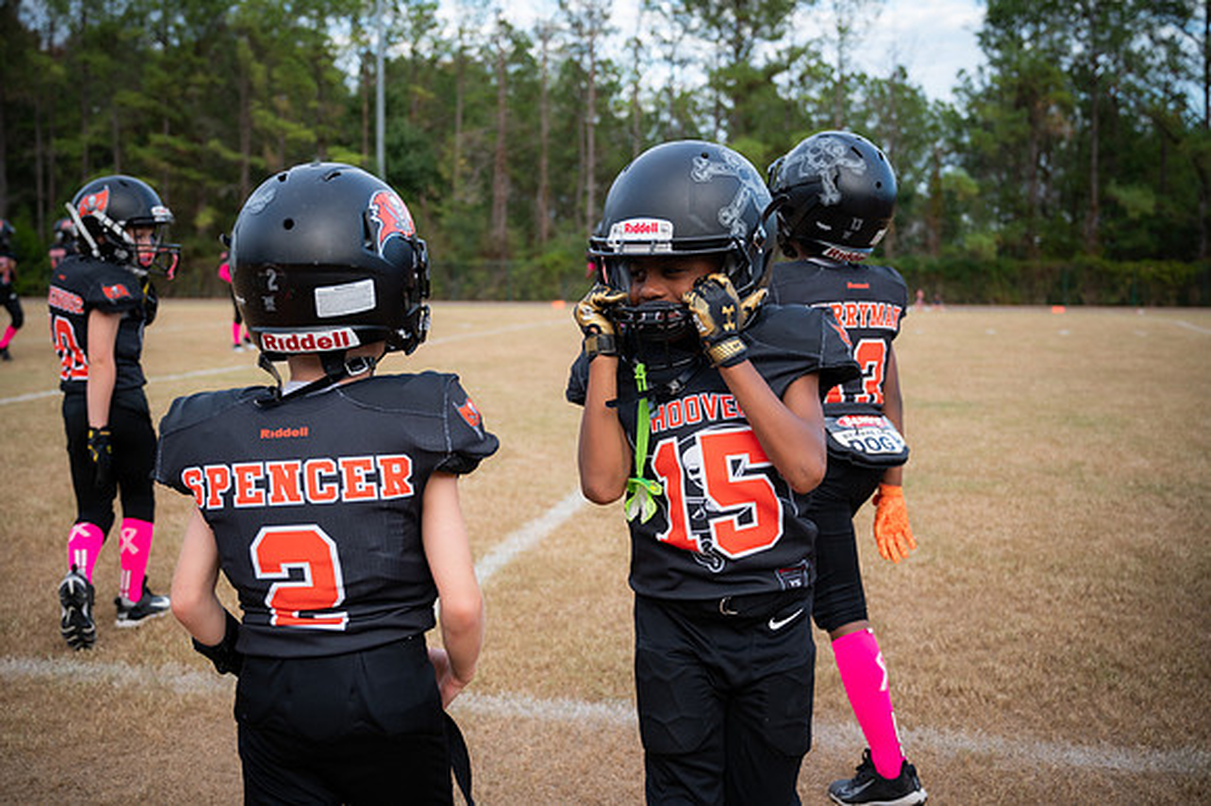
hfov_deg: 47.4
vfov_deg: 32.6
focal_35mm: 41
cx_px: 606
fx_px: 1378
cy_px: 403
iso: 640
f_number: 4
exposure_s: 1/640
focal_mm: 41
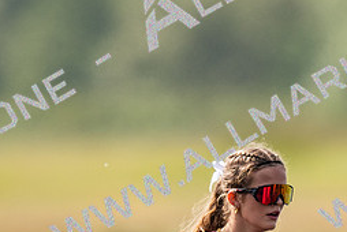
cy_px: 252
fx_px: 19811
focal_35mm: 2053
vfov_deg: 0.7
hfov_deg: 1.0
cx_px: 219
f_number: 4
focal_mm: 600
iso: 180
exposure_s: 1/2500
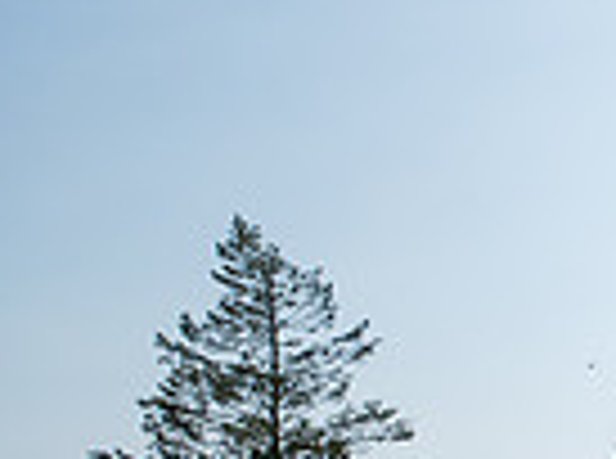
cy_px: 335
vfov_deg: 10.3
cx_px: 1277
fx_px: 2538
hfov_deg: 12.1
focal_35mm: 143
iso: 400
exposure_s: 1/320
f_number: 7.1
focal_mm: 35
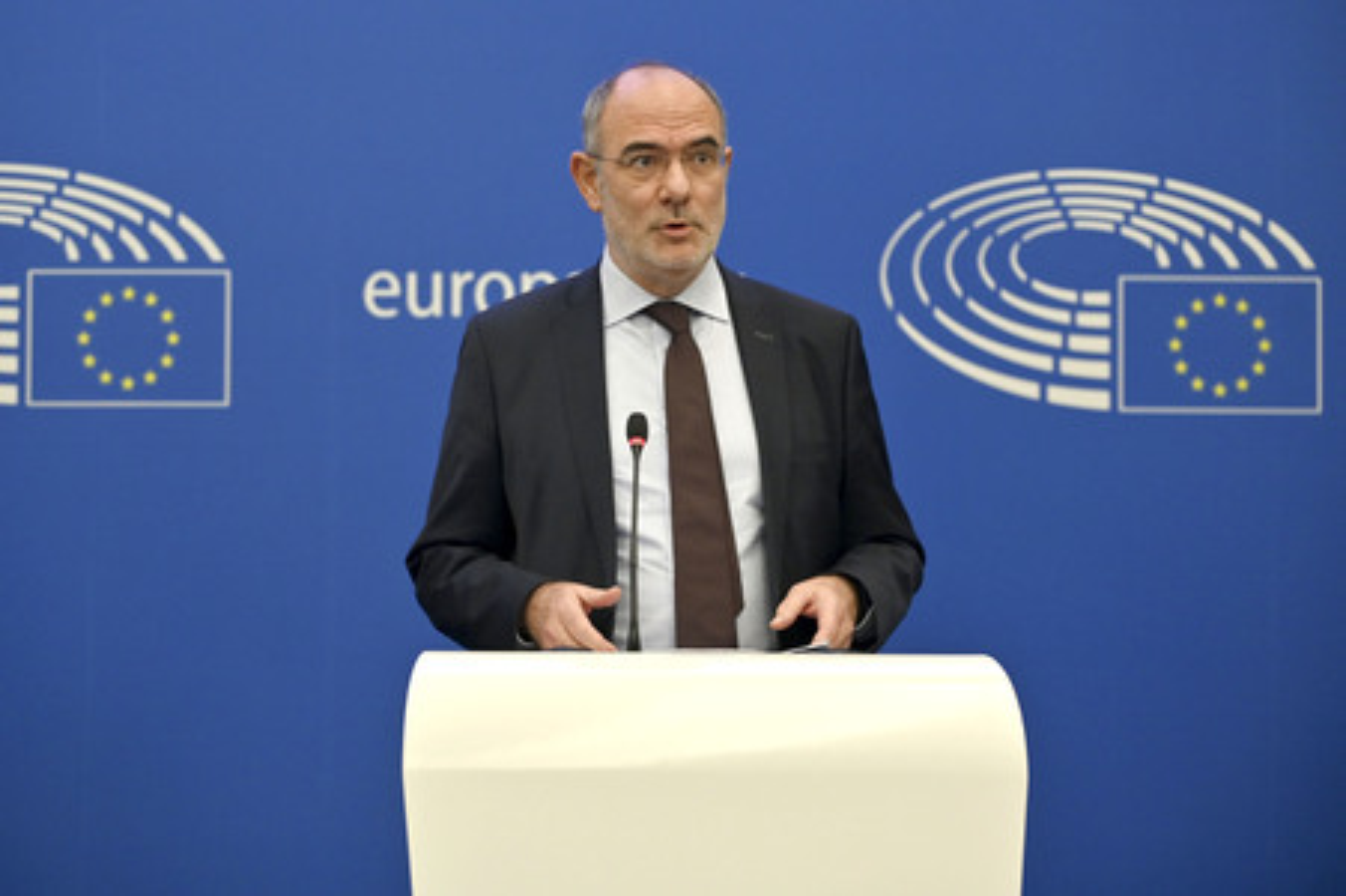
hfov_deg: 21.5
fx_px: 3549
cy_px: 448
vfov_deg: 14.4
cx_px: 673
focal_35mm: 95
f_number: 2.8
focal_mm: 95
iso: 800
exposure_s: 1/500
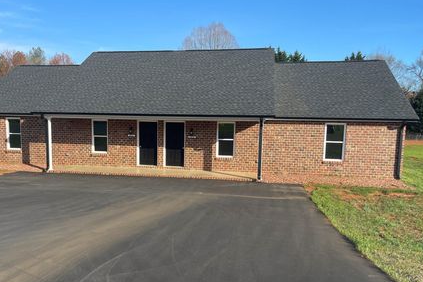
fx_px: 376
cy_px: 158
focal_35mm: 32
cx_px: 186
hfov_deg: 58.5
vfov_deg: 41.0
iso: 32
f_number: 1.6
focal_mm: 5.1
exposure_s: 1/1976
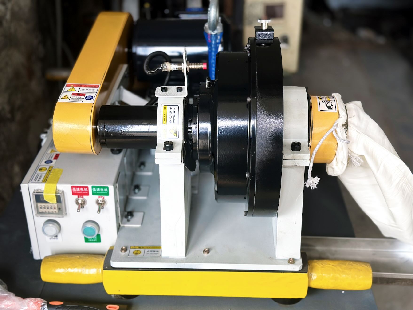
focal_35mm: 48
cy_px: 155
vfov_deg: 30.3
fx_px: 573
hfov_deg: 39.7
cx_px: 206
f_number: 1.78
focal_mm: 6.86
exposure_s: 1/141
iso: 64
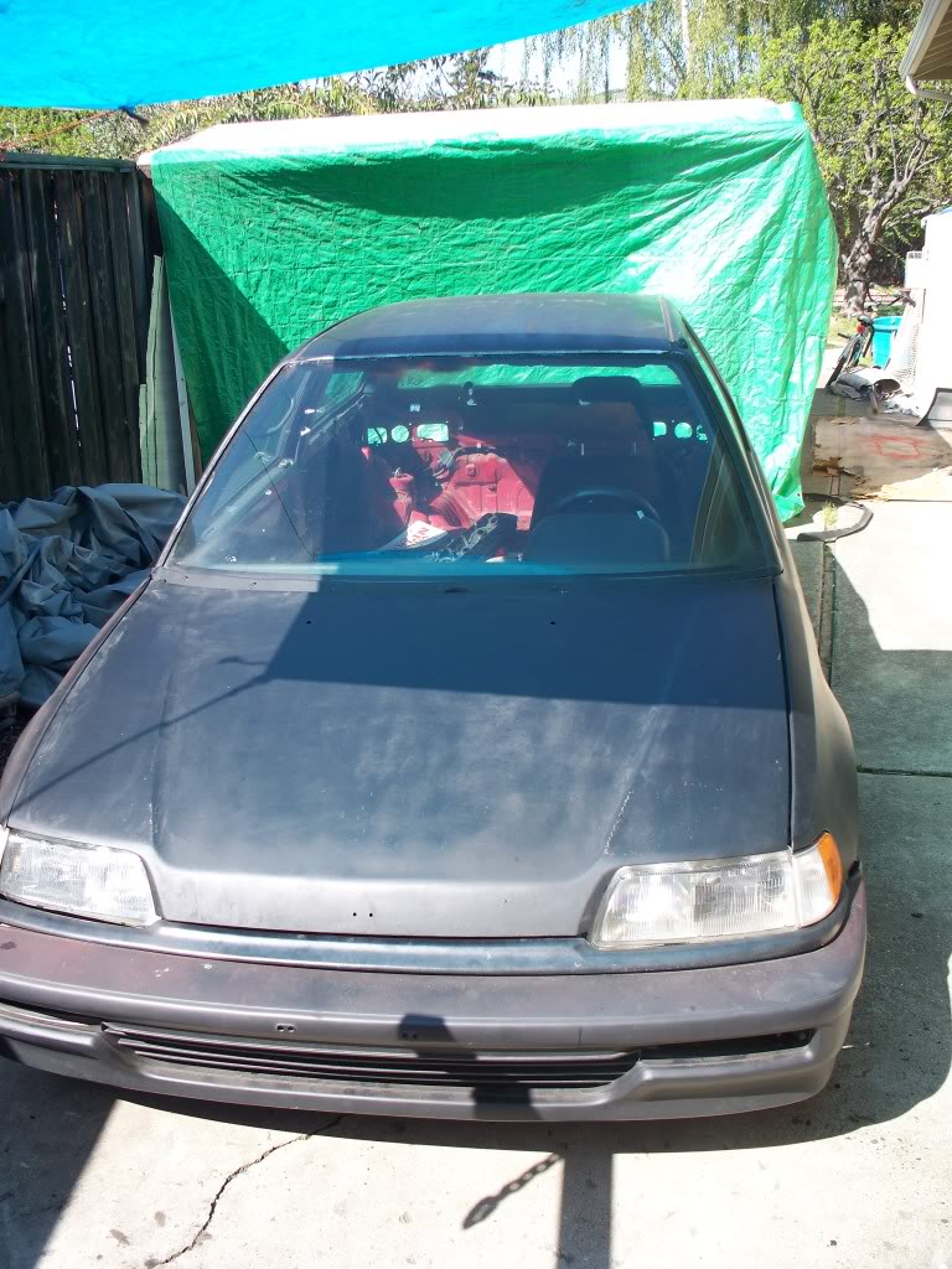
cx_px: 476
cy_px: 634
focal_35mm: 36
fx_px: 1320
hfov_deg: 39.7
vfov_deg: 51.4
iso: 64
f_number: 2.8
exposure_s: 1/320
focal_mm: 7.54
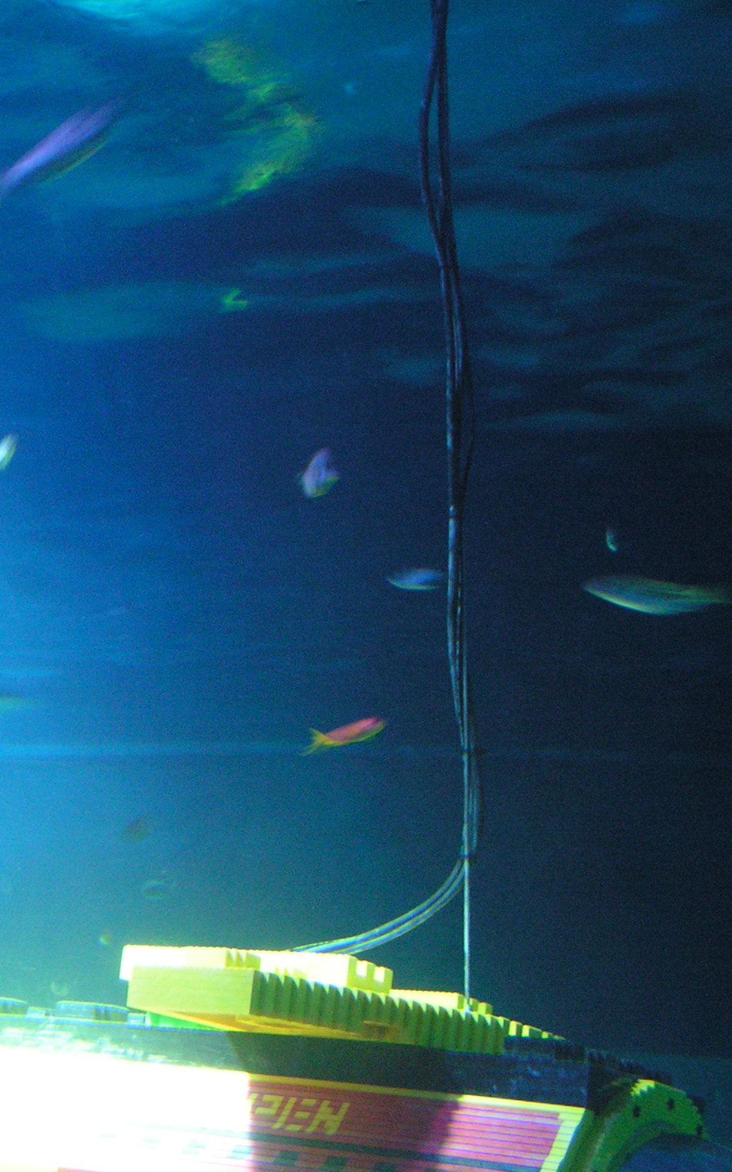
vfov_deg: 37.5
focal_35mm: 54
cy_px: 588
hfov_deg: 23.0
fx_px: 1724
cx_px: -5
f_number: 2.8
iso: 200
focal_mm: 6.3
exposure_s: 1/6
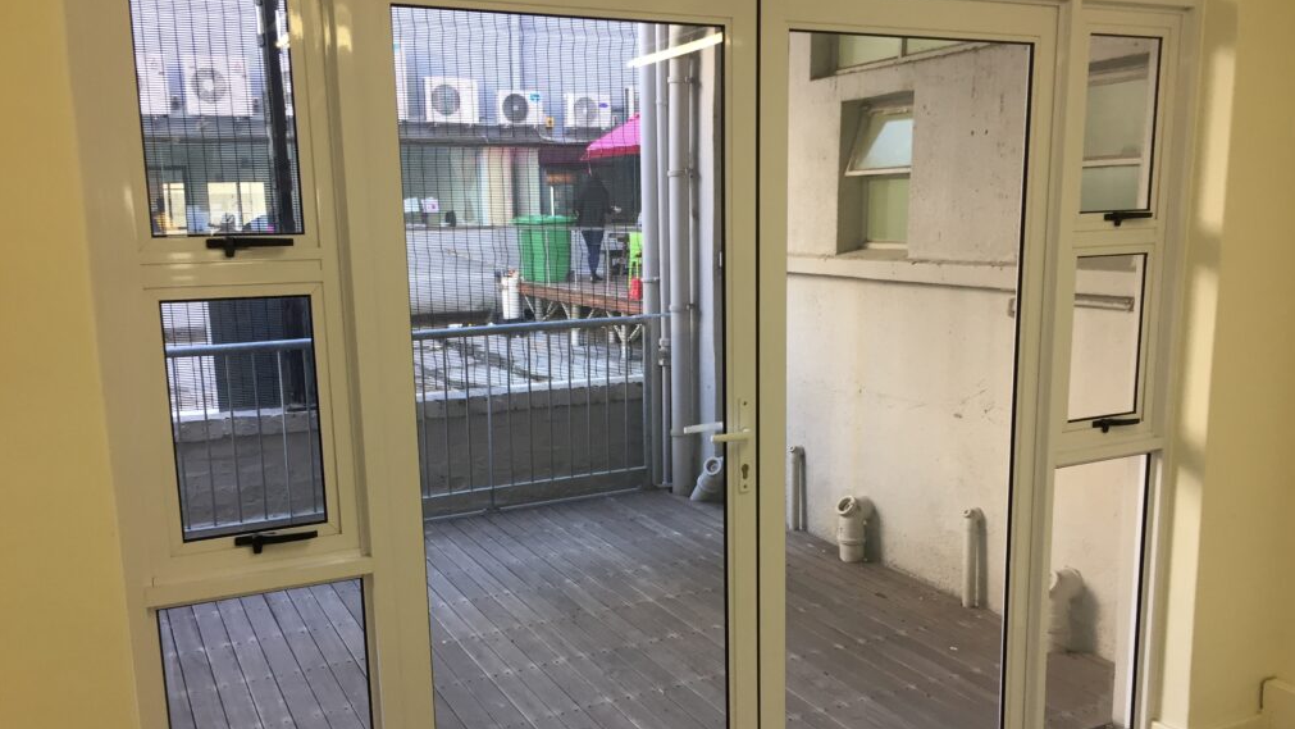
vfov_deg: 36.6
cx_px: 652
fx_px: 1099
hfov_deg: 61.0
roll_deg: -0.2
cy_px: 424
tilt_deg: -11.9
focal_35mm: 32
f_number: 2.2
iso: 32
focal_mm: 4.15
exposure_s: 1/33
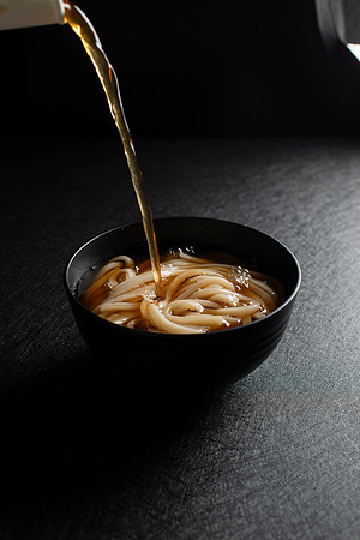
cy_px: 270
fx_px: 750
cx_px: 180
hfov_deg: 27.0
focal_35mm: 50
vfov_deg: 39.6
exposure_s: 1/200
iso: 100
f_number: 5.6
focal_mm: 50
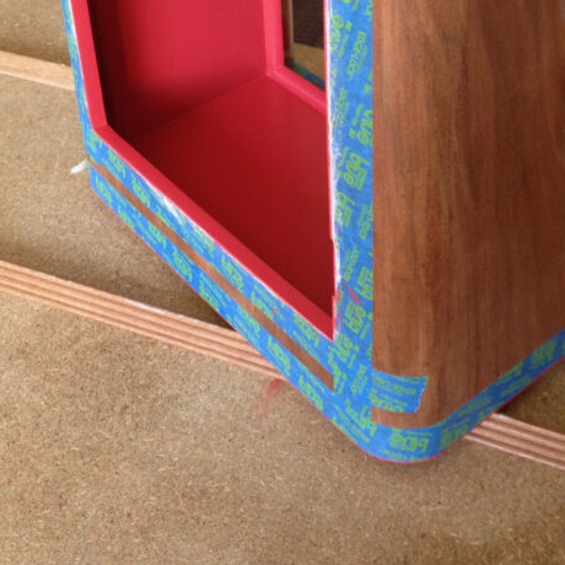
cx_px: 297
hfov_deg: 26.5
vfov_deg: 25.4
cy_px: 18
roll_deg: +2.0
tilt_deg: -31.0
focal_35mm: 65
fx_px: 1200
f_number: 2.4
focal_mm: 4.12
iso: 64
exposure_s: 1/20
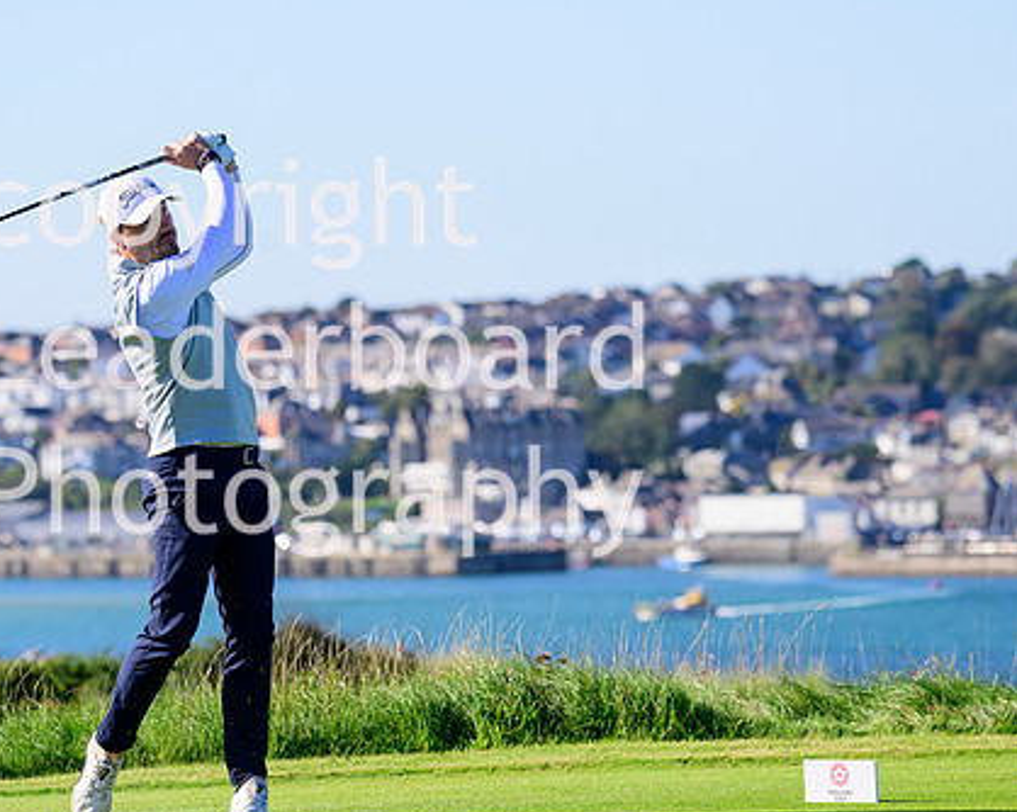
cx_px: 404
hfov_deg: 7.5
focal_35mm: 258
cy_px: 399
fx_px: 7762
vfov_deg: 6.0
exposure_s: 1/1600
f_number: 5.6
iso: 400
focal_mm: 175
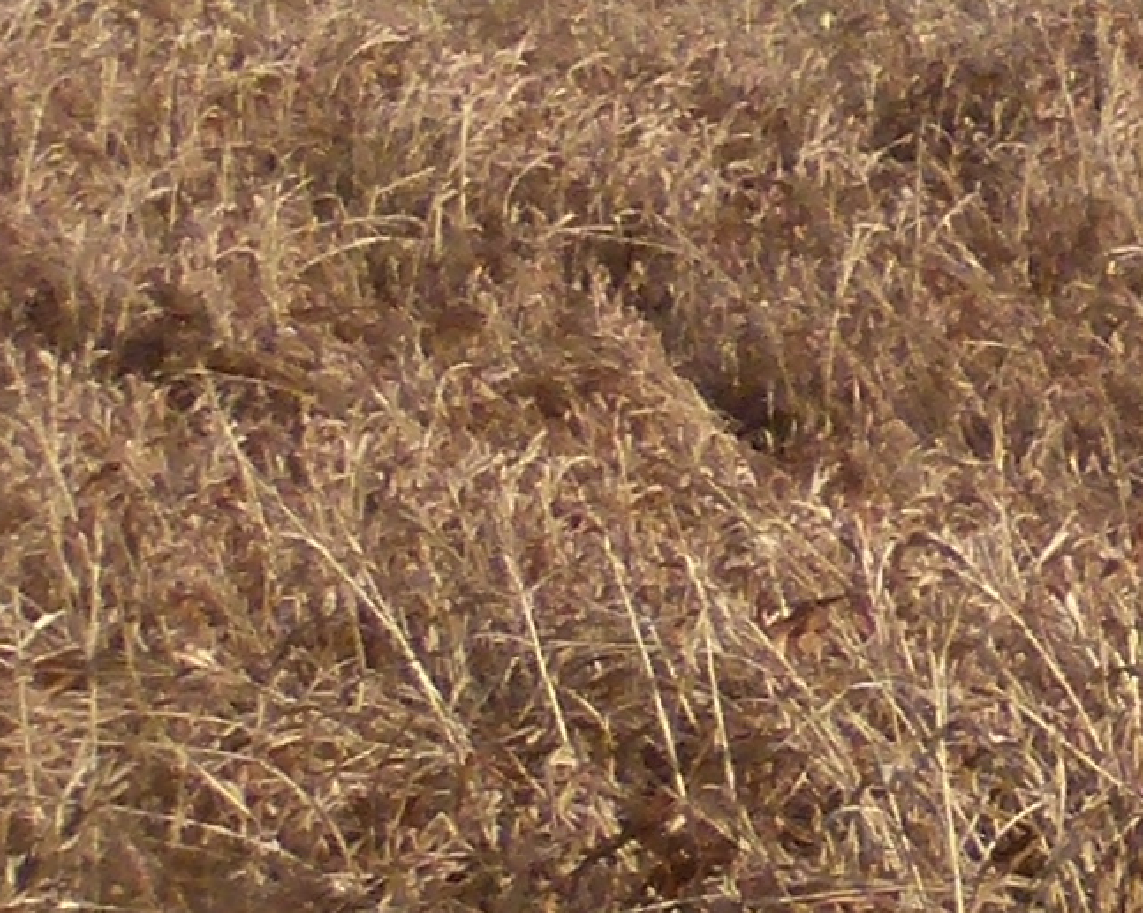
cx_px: 3676
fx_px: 5512
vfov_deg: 9.2
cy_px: -517
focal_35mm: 163
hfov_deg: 9.0
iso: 100
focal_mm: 4.5
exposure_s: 1/1000
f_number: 4
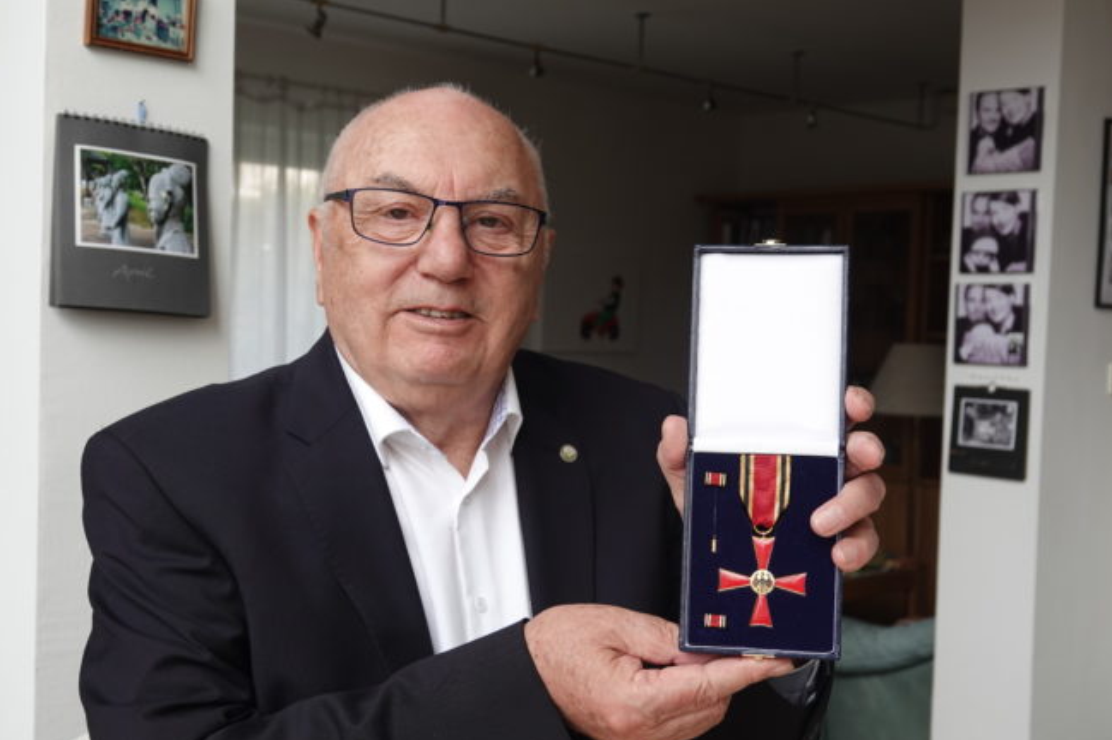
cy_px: 394
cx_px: 577
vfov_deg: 30.5
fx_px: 1358
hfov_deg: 44.5
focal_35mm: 44
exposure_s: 1/160
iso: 200
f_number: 3.2
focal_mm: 15.17
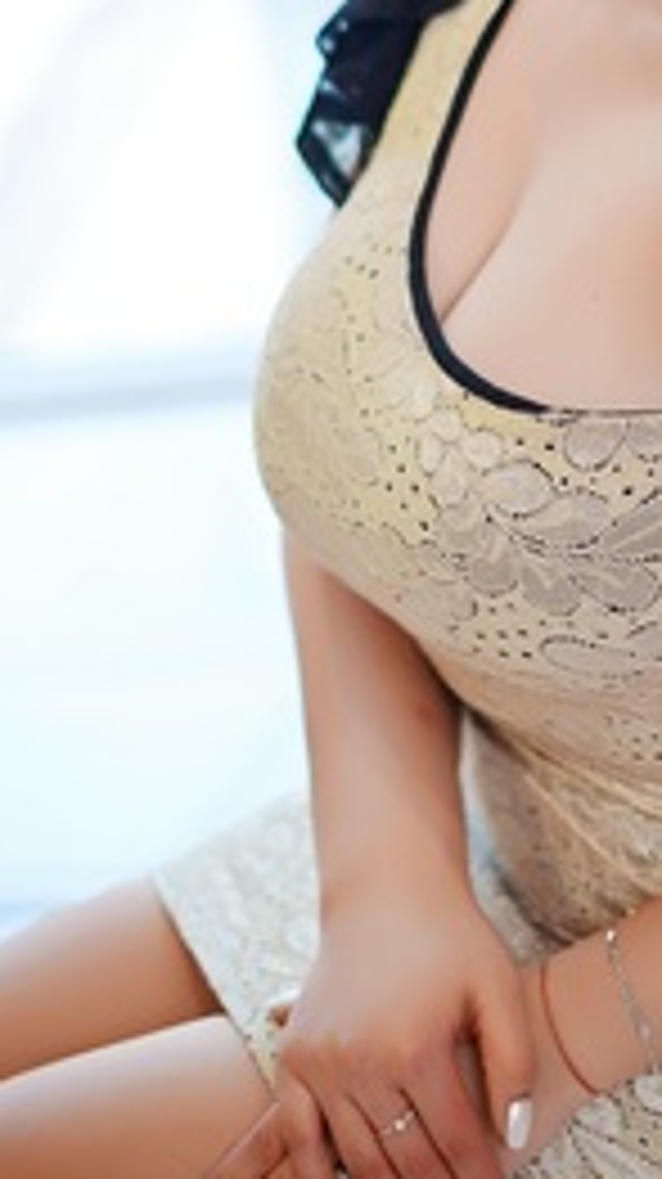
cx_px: 671
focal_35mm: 100
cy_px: 184
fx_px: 3127
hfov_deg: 11.9
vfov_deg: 21.0
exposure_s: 1/125
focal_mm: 50
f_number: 2
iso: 125
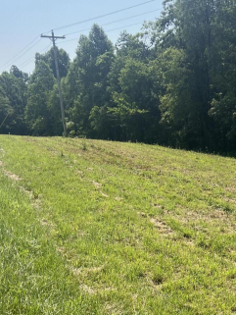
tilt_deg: -13.9
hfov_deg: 26.6
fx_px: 491
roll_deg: +4.9
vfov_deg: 34.9
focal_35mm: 54
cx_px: 182
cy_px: 228
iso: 50
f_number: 1.5
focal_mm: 5.7
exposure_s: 1/3704
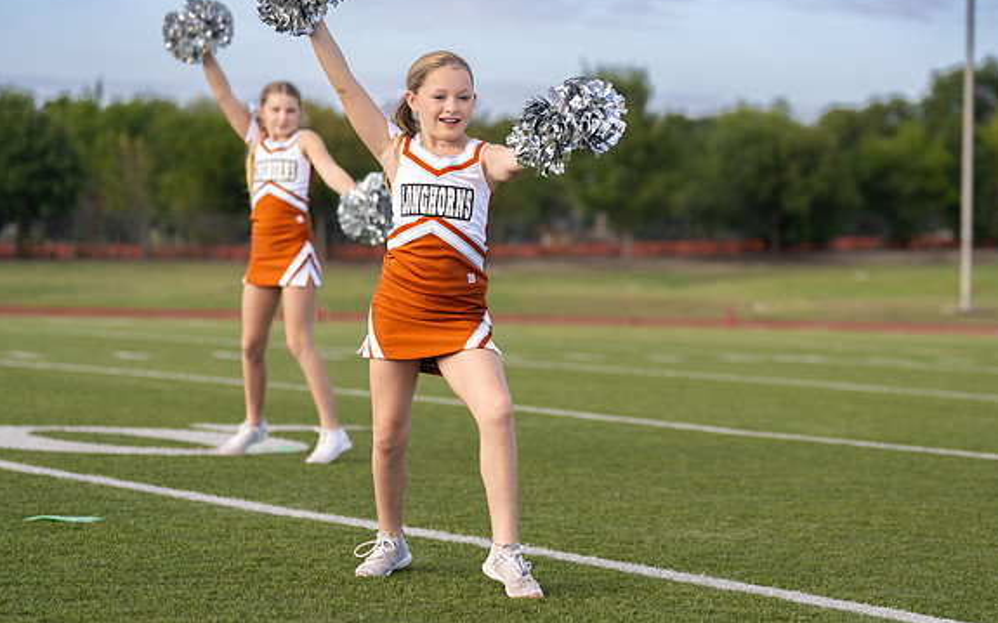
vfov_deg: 12.6
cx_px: 571
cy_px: 261
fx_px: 2828
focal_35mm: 104
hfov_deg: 20.0
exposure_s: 1/3200
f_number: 2.8
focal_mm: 85
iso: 400
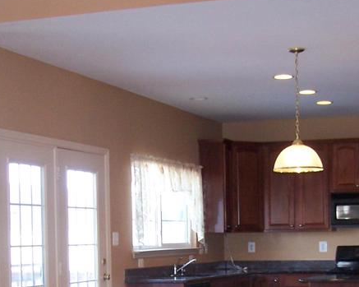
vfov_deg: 17.3
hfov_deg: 22.0
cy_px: 277
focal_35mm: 87
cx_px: 215
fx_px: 924
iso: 140
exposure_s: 1/60
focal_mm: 6.3
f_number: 2.8
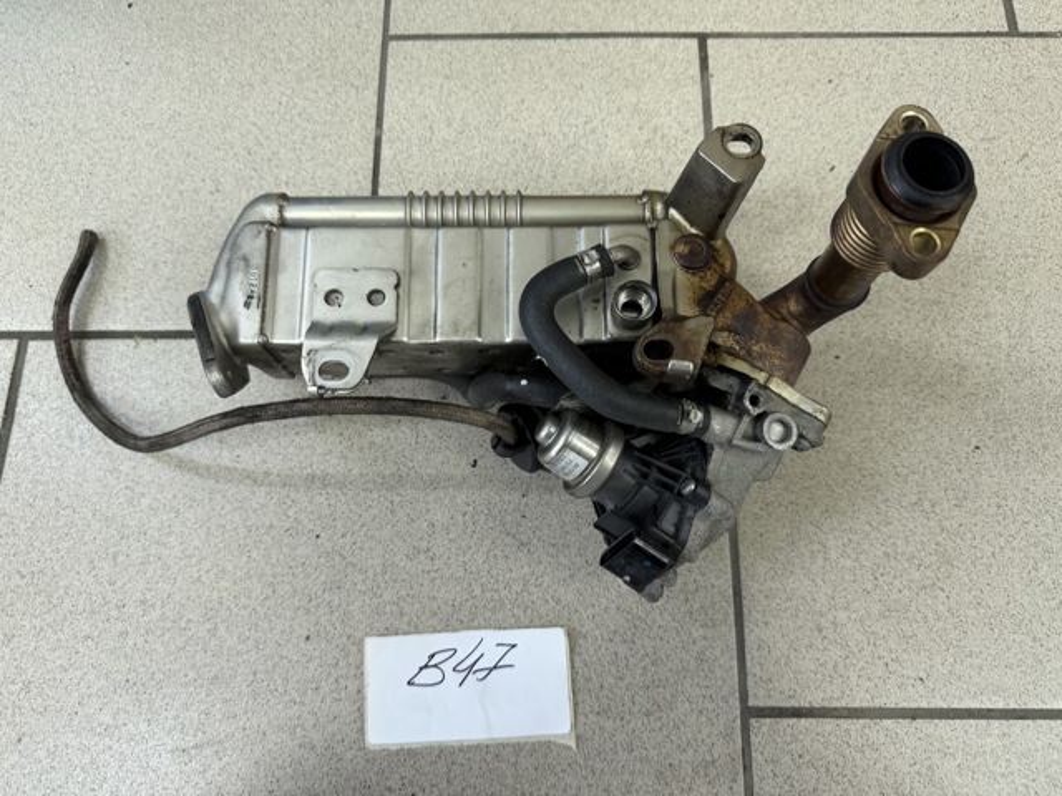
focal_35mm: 24
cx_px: 531
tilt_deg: -73.8
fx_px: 736
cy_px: 398
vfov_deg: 56.8
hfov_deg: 71.6
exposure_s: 1/50
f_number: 1.78
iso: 125
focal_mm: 6.76
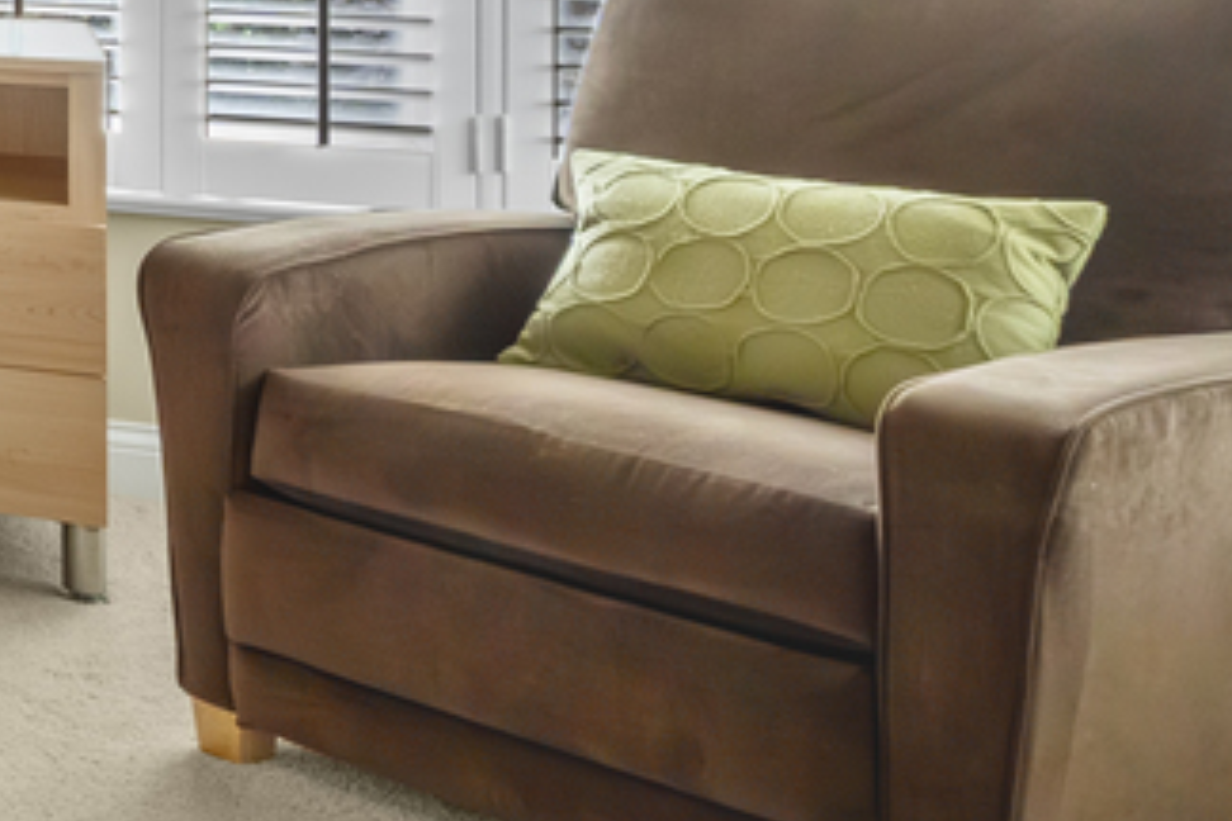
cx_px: -1536
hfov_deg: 16.5
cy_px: -251
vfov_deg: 18.1
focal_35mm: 70
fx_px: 2395
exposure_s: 1/20
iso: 640
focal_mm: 14
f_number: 11
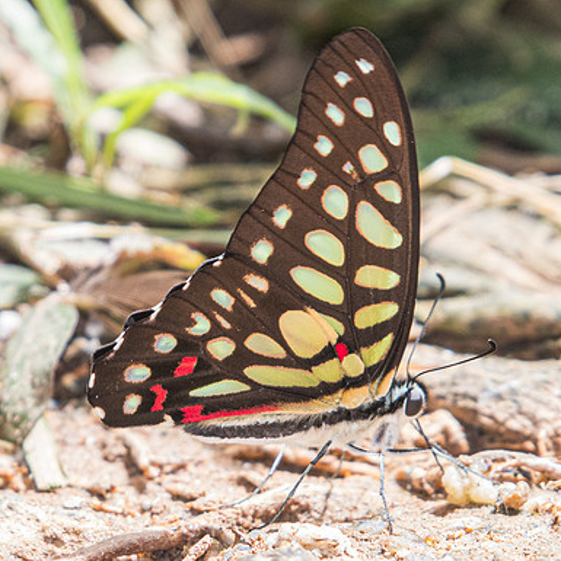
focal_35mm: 1235
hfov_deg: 1.4
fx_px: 22644
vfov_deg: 1.4
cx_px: 343
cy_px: 301
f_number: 6.3
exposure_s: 1/250
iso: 800
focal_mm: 400
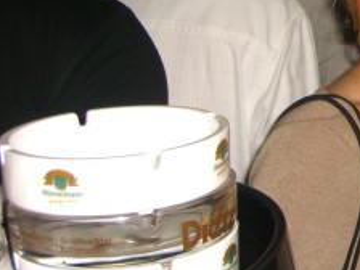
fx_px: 1061
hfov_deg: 17.9
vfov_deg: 14.3
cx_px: 479
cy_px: -5
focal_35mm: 102
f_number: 2.8
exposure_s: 1/60
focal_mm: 7.9
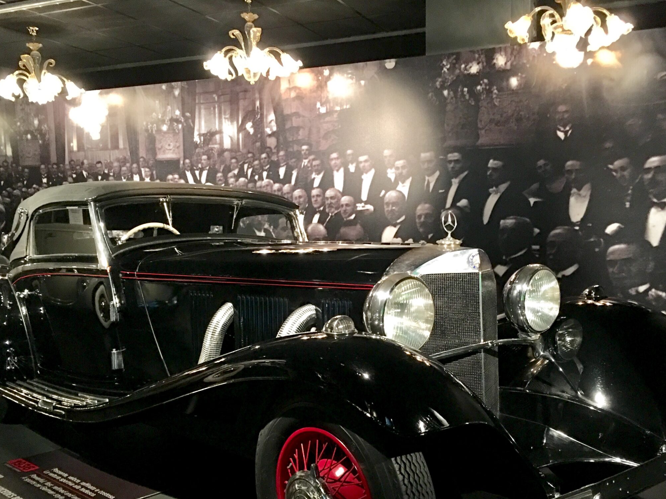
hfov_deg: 50.1
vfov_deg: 38.4
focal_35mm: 37
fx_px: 712
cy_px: 313
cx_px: 343
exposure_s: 1/8
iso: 160
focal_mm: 4.15
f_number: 2.2
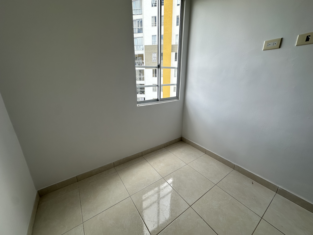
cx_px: 156
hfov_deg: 102.1
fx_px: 127
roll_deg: -0.4
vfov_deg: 85.7
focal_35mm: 14
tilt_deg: -17.6
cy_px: 118
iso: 40
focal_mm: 2.22
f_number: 2.2
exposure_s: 1/245
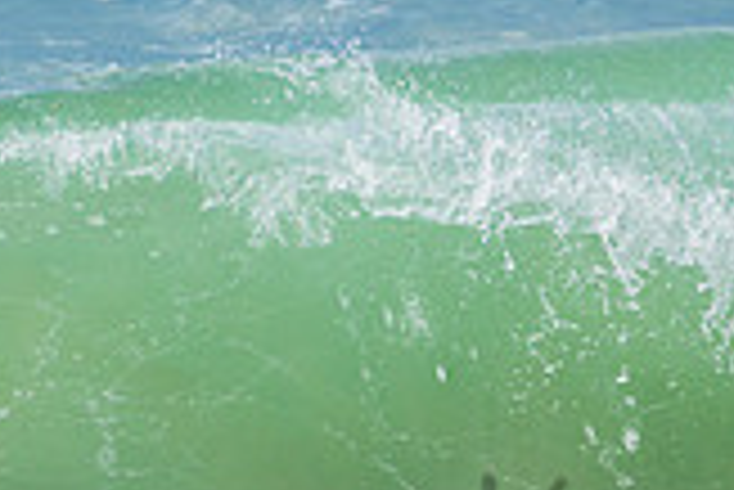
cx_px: 946
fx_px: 36222
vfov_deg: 0.8
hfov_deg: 1.2
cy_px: 506
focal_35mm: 1775
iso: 160
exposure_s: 1/2000
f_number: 5.6
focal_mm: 500
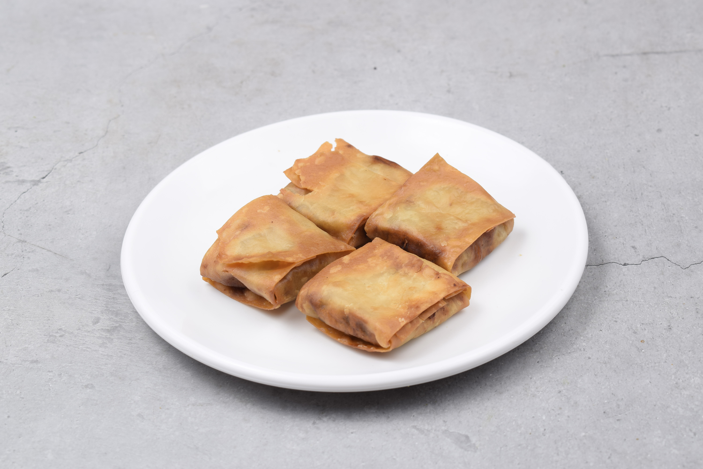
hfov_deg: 24.6
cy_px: 234
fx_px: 1611
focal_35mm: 82
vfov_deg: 16.6
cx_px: 352
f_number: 10
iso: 100
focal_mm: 55
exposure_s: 1/160
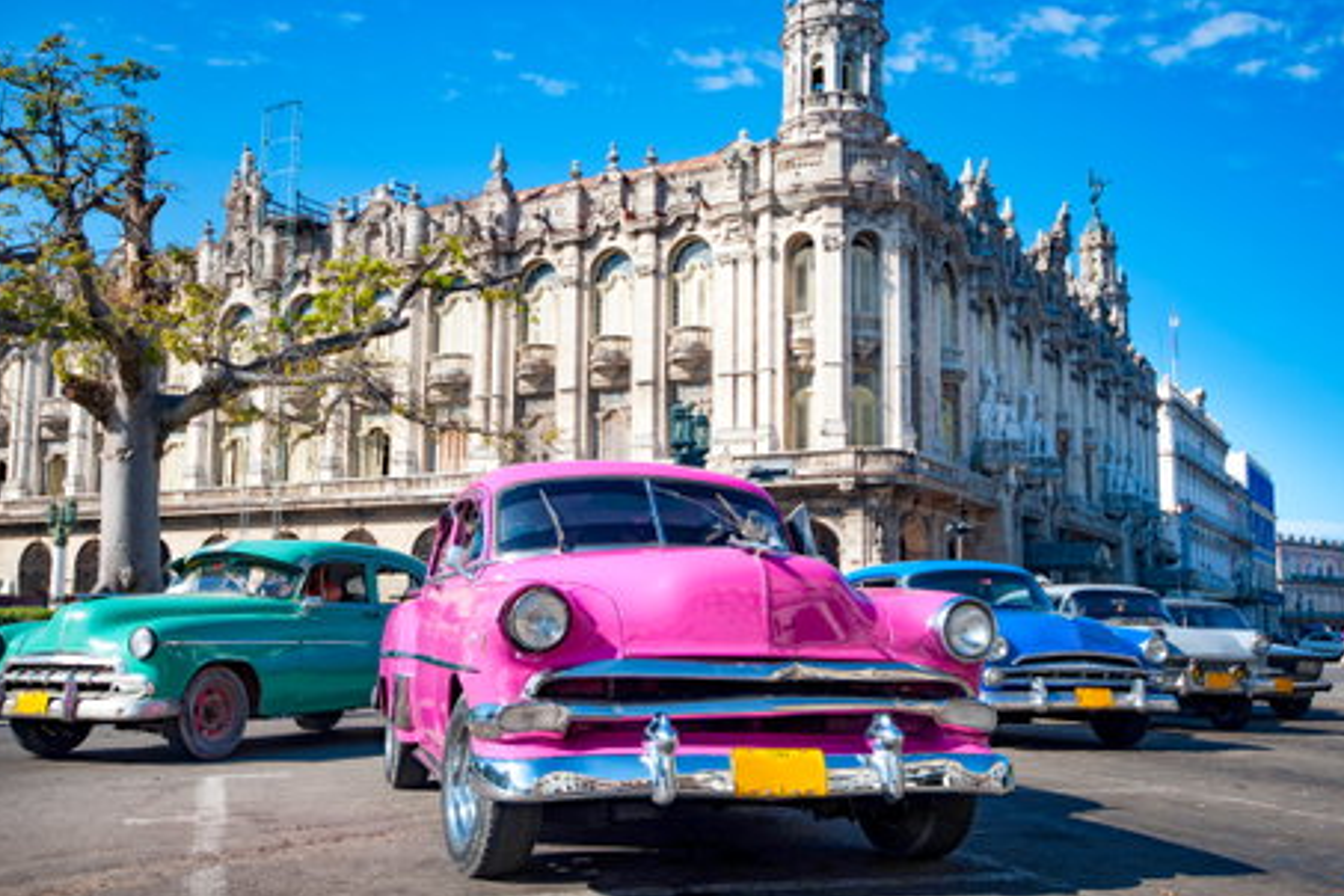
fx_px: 1381
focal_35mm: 37
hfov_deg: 51.9
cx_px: 657
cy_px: 467
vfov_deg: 35.9
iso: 100
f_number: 4
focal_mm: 35
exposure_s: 1/1000
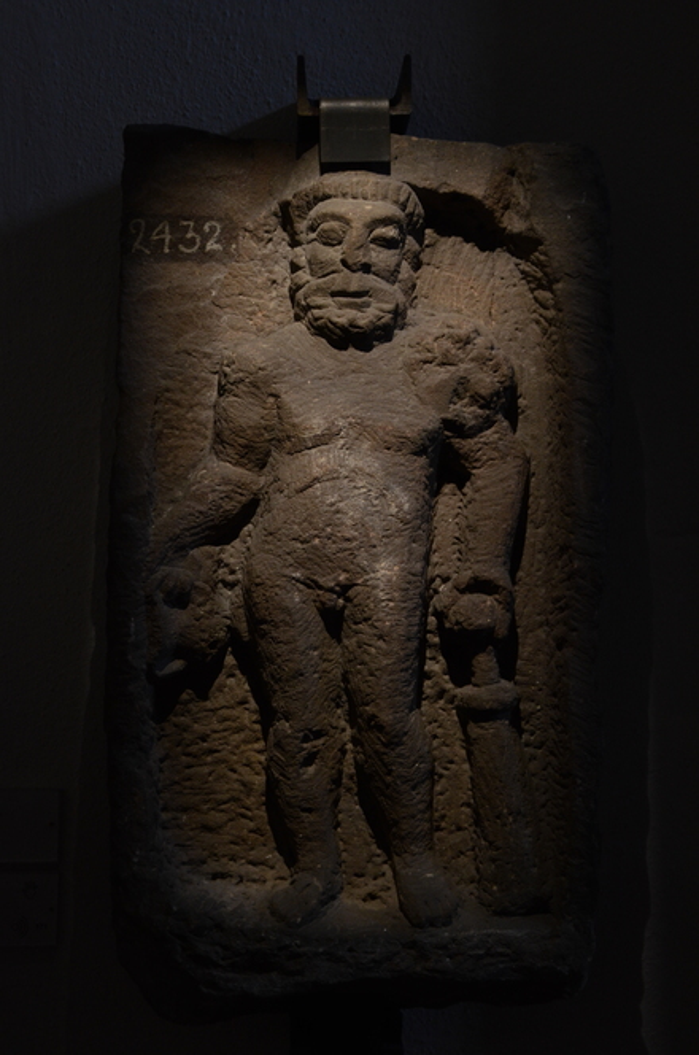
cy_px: 528
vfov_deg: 30.6
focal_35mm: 66
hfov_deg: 20.5
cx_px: 350
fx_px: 1930
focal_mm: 44
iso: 1250
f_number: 4.8
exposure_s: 1/60
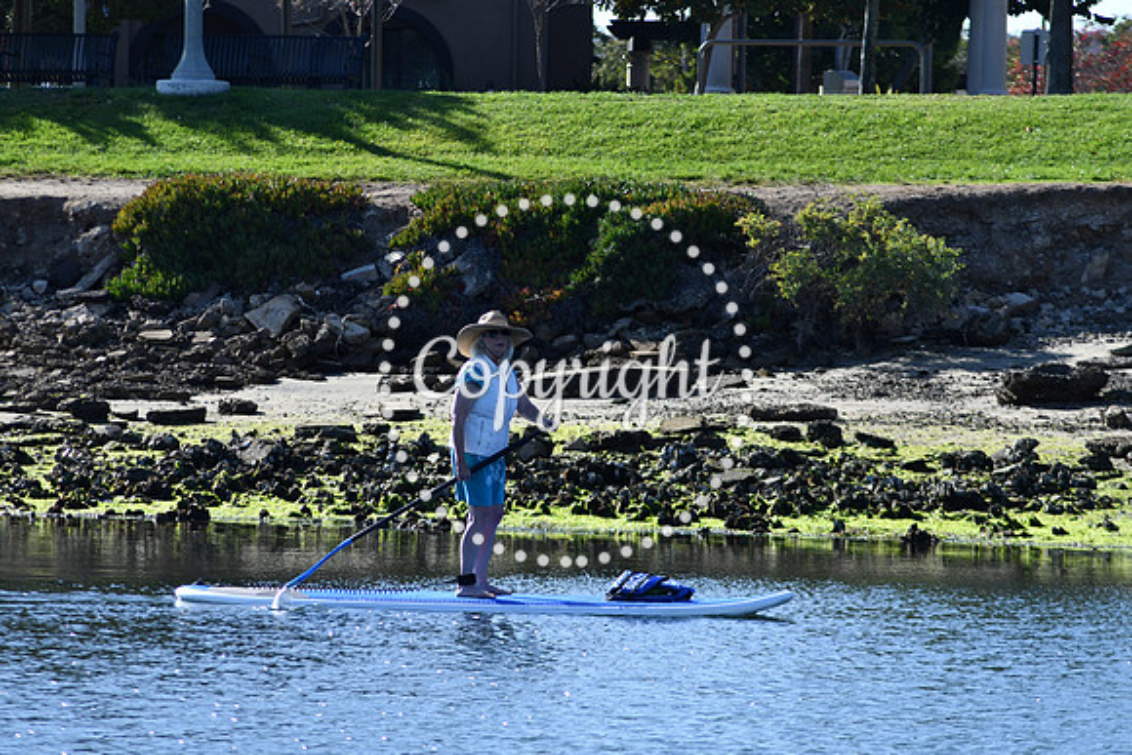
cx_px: 566
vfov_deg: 5.9
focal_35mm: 232
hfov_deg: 8.9
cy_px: 378
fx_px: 7296
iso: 220
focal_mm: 155
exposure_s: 1/1000
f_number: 5.6
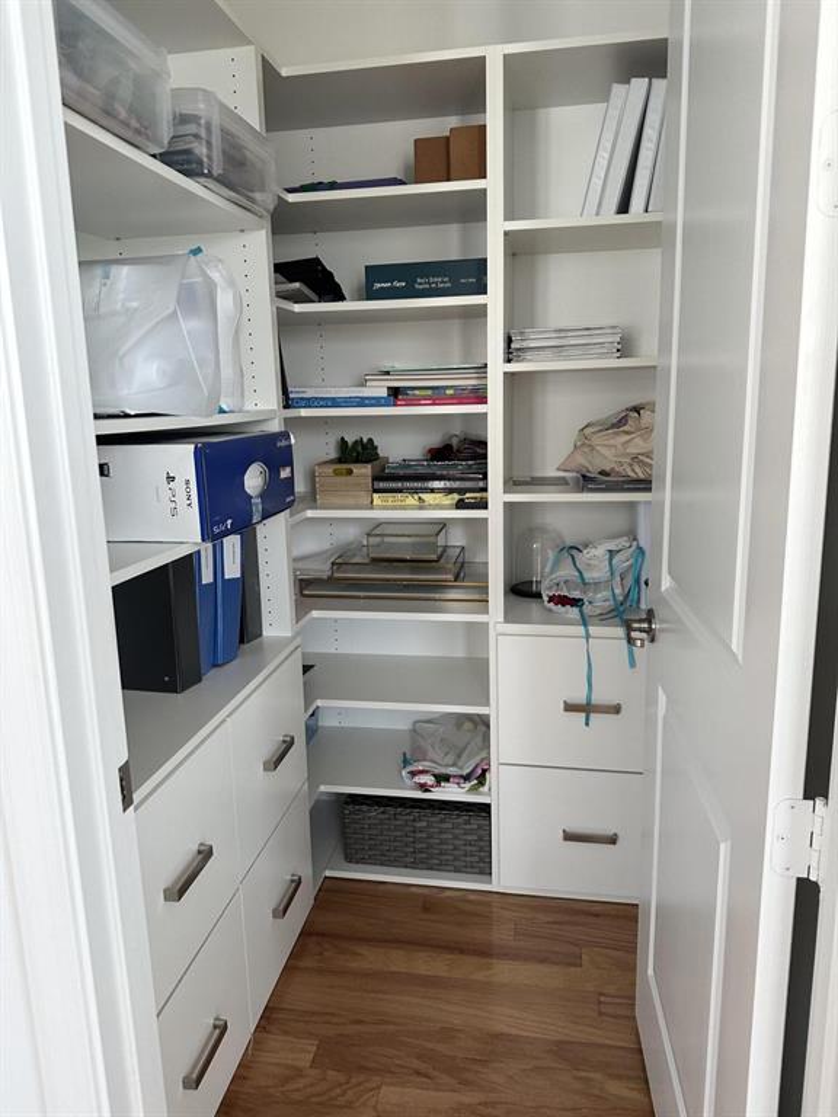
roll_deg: +1.8
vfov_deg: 71.6
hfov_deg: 56.8
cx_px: 419
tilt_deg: -6.9
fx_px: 775
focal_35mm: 24
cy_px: 558
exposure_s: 1/120
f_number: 1.78
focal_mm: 6.86
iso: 200
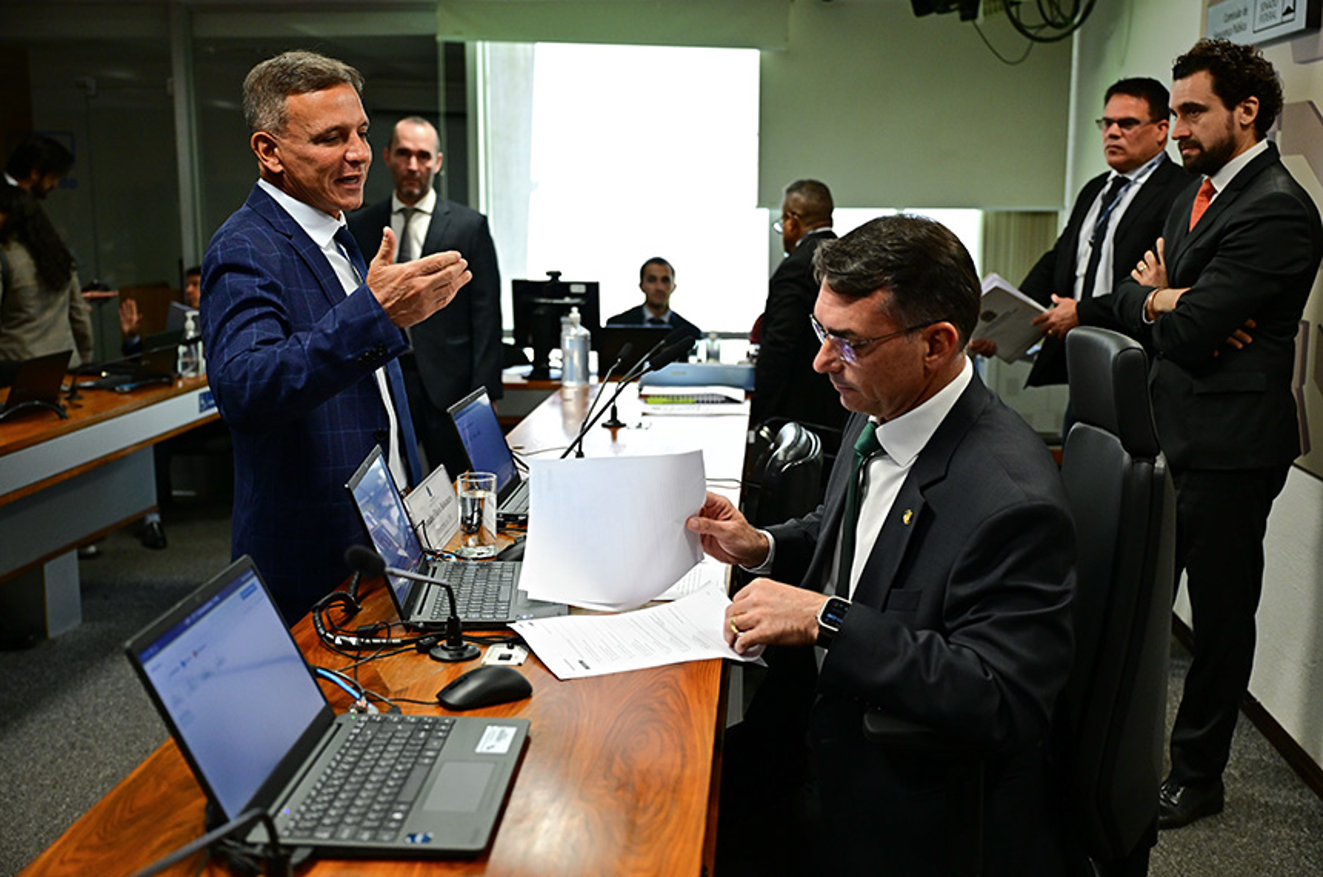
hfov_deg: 50.8
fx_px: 1394
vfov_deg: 34.9
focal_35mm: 38
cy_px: 438
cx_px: 662
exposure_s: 1/200
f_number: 3.2
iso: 1600
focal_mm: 38
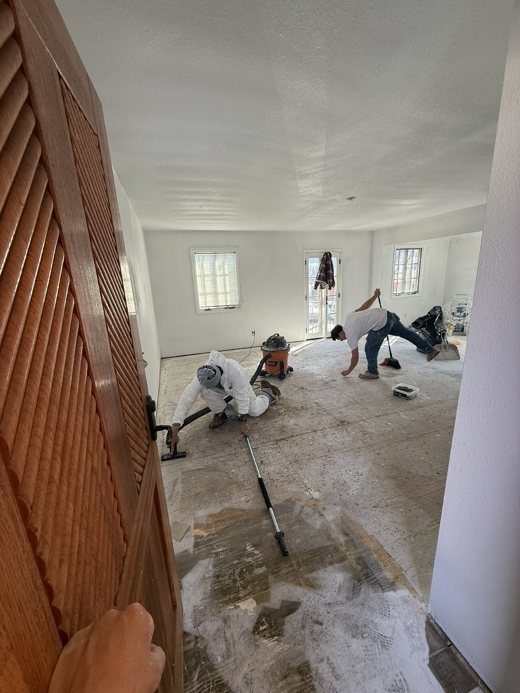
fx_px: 280
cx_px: 260
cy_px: 346
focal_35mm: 14
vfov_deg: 102.1
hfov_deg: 85.7
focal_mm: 2.22
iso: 80
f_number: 2.2
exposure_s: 1/120
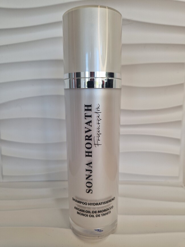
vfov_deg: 73.9
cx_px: 92
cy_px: 124
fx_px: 164
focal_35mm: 23
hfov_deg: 58.9
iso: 50
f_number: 1.8
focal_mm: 5.4
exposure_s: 1/100
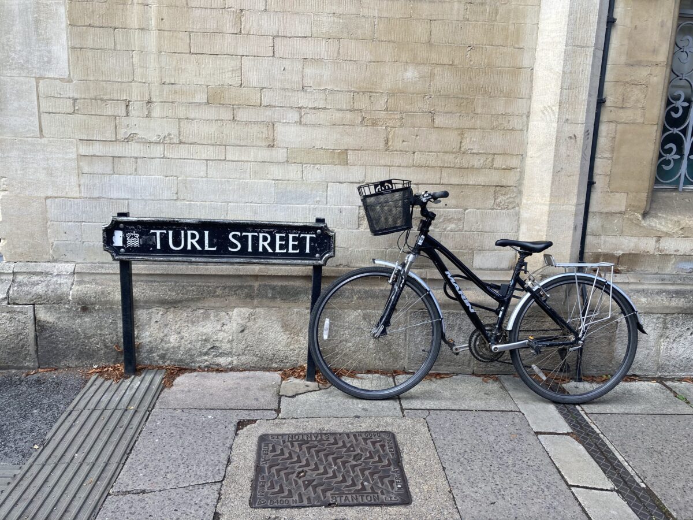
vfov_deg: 49.7
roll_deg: -2.8
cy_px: 260
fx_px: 561
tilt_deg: -12.4
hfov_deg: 63.4
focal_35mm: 28
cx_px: 346
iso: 20
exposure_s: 1/173
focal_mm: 3.99
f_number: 1.8
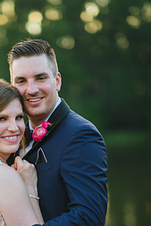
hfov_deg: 9.1
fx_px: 949
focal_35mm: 151
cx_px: 34
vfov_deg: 13.5
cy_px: 197
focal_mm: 85
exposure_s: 1/125
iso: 100
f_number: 2
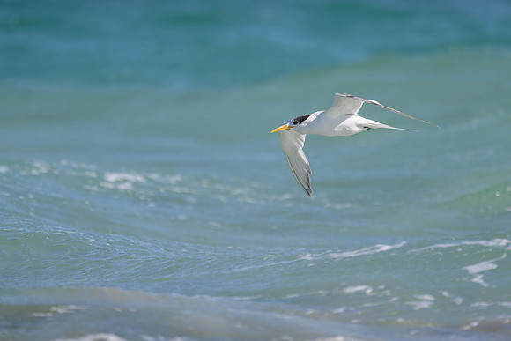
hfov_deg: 2.5
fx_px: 11696
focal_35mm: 824
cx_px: 292
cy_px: 114
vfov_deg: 1.7
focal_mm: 560
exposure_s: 1/3200
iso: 360
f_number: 4
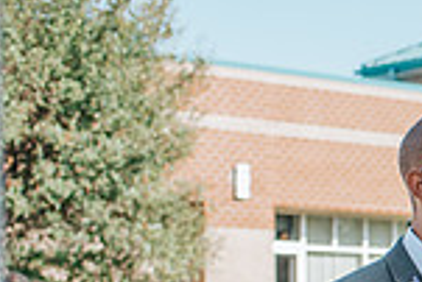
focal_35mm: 139
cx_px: 760
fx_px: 1631
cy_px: 401
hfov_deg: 13.3
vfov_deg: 9.6
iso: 220
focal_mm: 35
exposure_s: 1/1250
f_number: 3.2
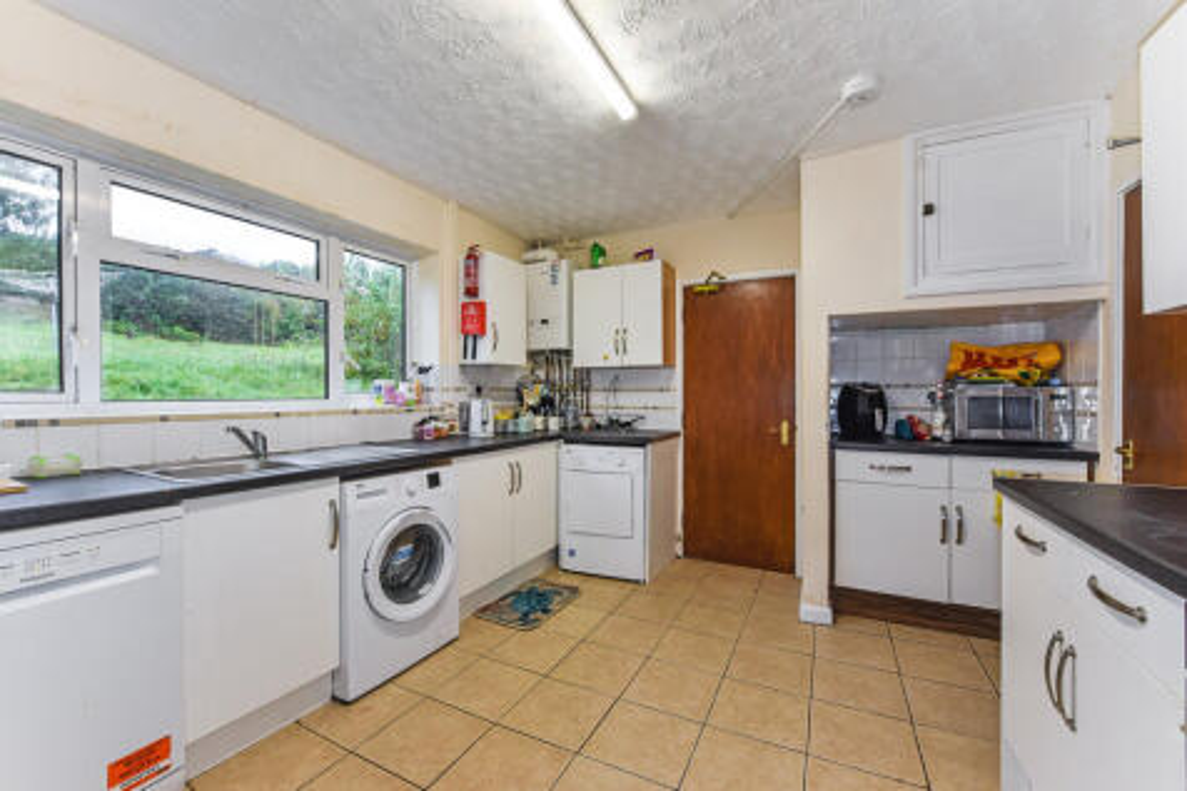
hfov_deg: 104.3
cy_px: 396
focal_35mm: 14
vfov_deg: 81.2
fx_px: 461
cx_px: 594
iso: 400
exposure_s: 1/25
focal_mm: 14
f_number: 8
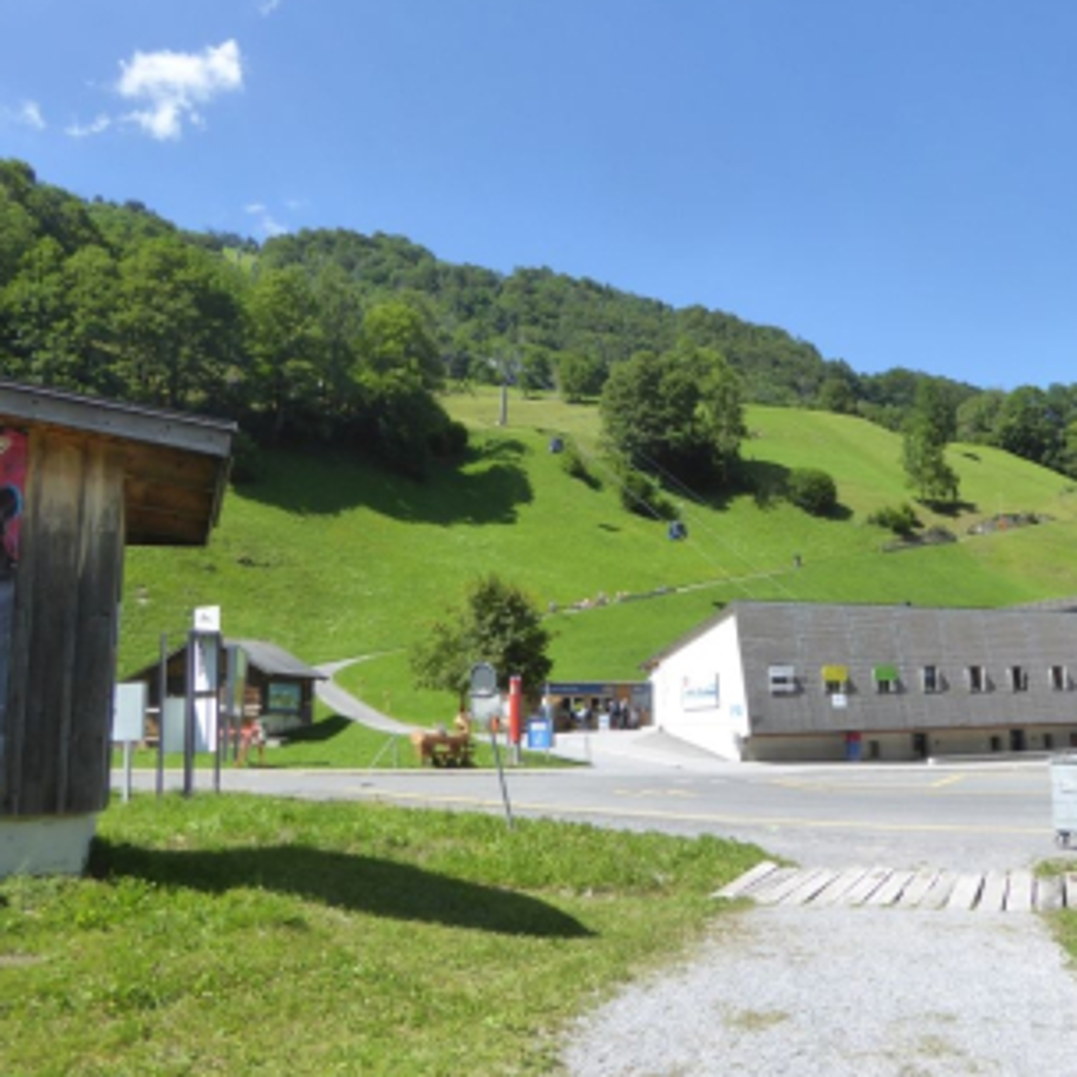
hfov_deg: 52.0
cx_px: 664
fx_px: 1091
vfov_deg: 52.5
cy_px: 546
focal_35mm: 31
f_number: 3.3
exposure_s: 1/640
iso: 160
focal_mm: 4.3
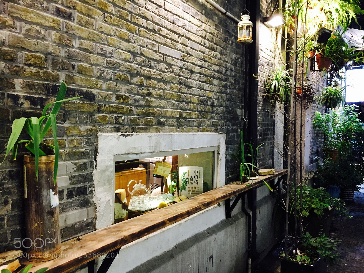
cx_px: 182
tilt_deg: -3.3
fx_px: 305
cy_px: 136
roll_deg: -2.1
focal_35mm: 29
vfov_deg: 48.2
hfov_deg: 61.7
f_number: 2.2
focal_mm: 4.15
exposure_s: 1/17
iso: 200
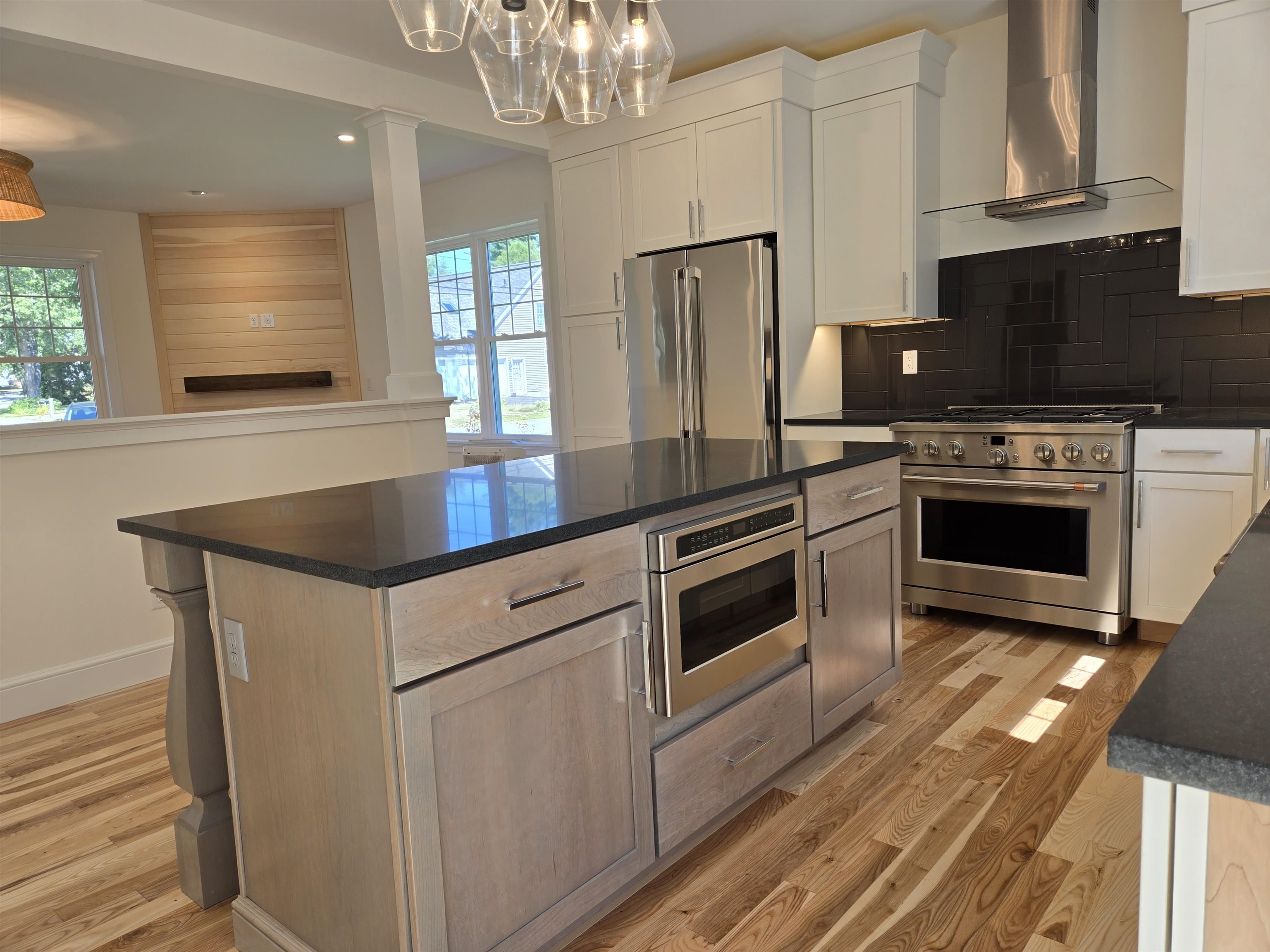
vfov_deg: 58.9
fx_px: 844
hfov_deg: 73.9
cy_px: 476
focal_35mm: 23
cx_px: 635
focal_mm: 5.4
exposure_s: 1/127
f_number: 1.8
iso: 25
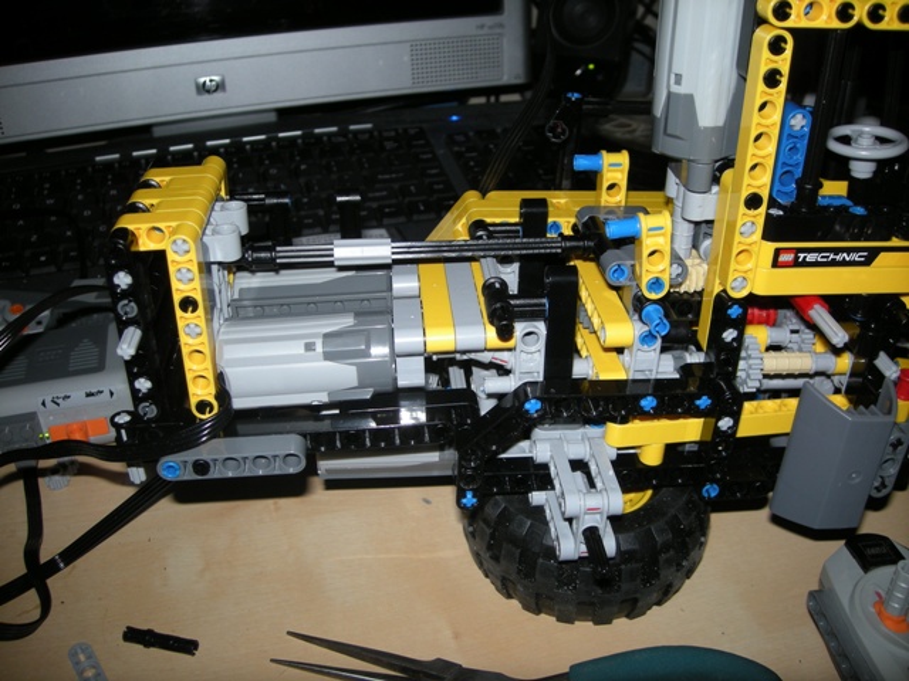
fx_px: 919
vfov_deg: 40.7
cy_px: 340
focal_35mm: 35
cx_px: 454
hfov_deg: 52.6
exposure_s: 1/60
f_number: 5.7
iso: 64
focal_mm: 5.7
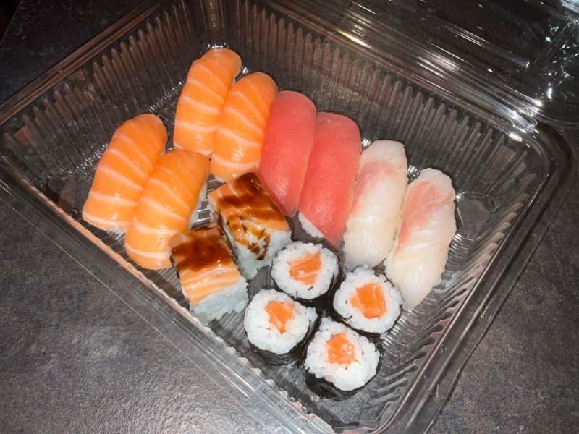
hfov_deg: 61.7
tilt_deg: -60.6
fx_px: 485
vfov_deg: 48.2
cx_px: 290
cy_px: 217
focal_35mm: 29
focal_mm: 3
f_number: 1.8
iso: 16
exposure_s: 1/85
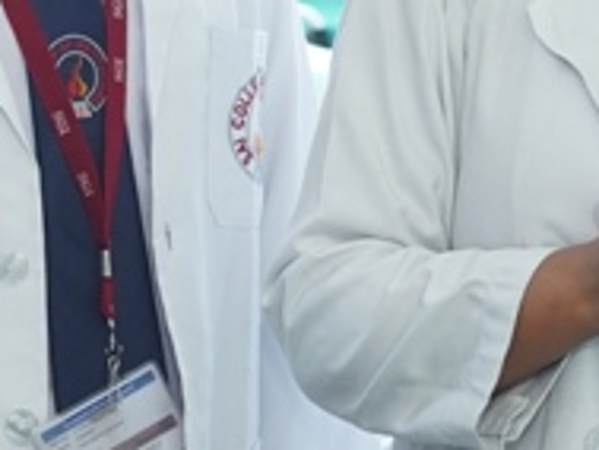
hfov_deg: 9.1
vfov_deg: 6.9
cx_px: -79
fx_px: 3705
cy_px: 22
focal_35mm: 214
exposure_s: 1/60
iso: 800
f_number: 3.5
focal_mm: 35
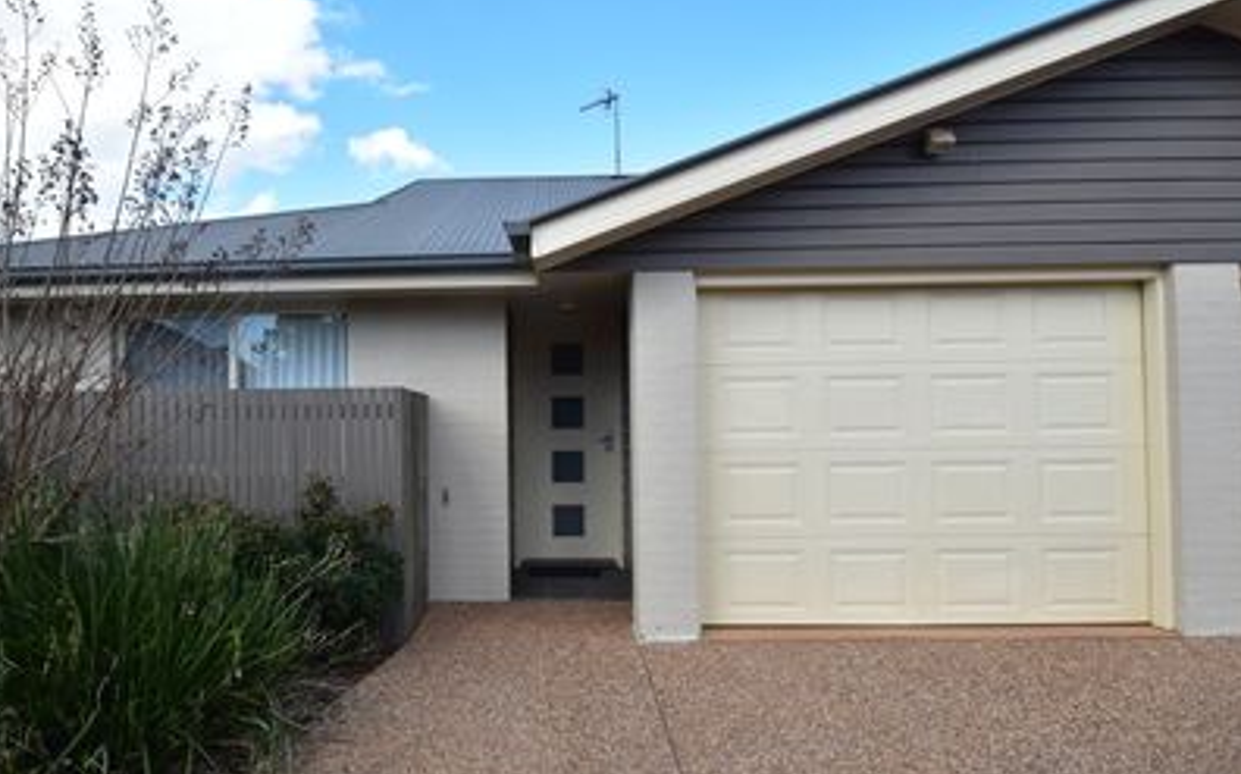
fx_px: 798
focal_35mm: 24
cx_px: 514
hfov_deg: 75.1
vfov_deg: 51.8
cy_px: 390
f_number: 10
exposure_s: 1/320
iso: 400
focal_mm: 13
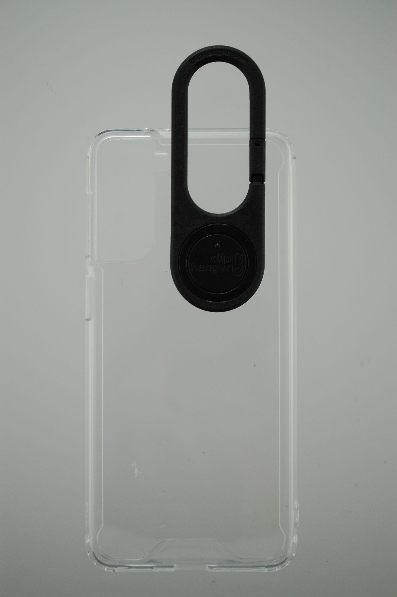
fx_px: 945
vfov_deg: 35.1
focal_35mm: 57
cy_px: 298
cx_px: 198
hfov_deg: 23.7
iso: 400
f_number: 5.3
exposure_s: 1/60
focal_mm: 38
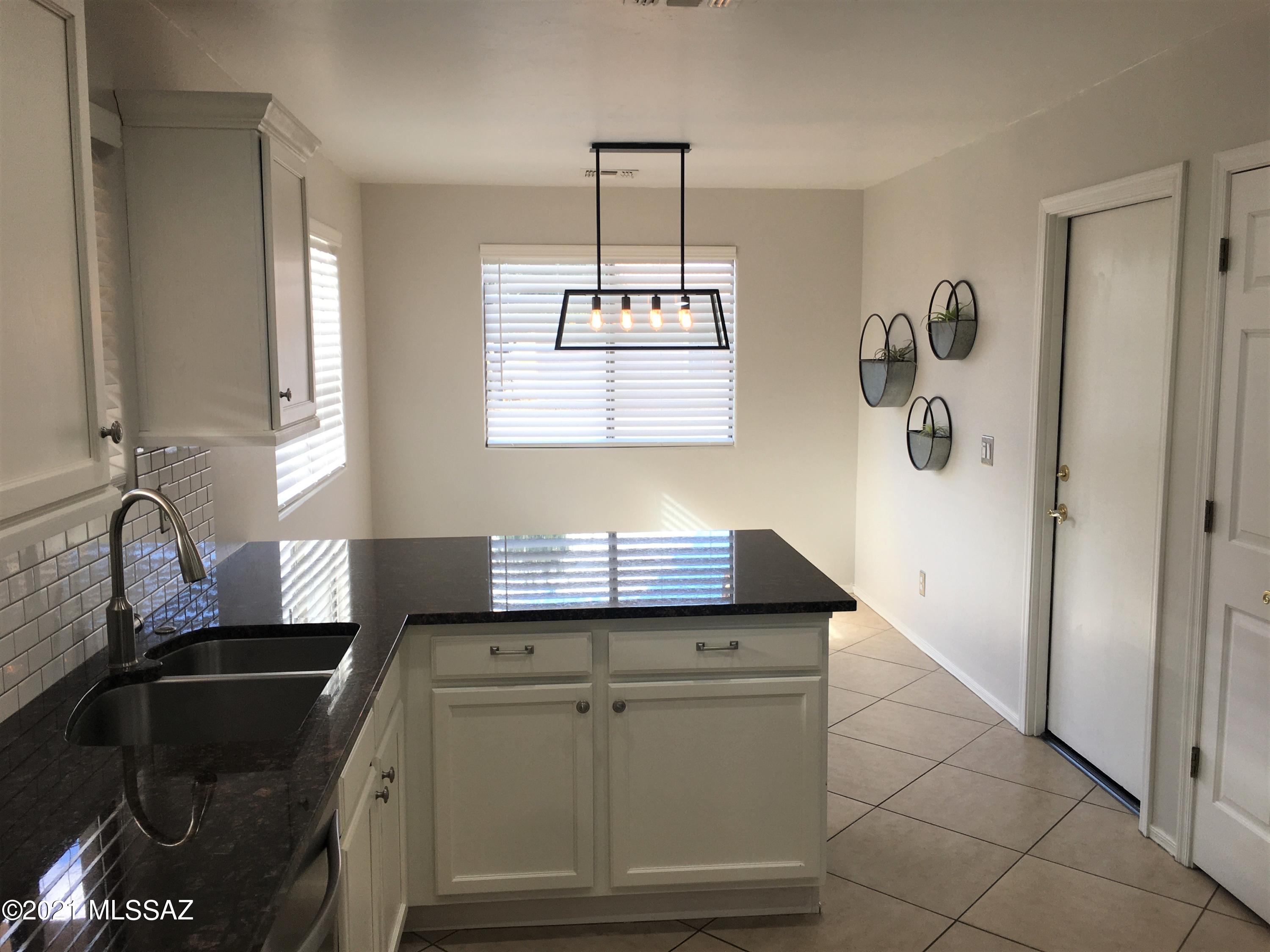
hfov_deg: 61.7
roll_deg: -0.8
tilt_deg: -7.1
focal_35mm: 29
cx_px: 635
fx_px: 1064
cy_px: 476
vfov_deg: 48.2
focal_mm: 4.15
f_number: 2.2
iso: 25
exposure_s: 1/60
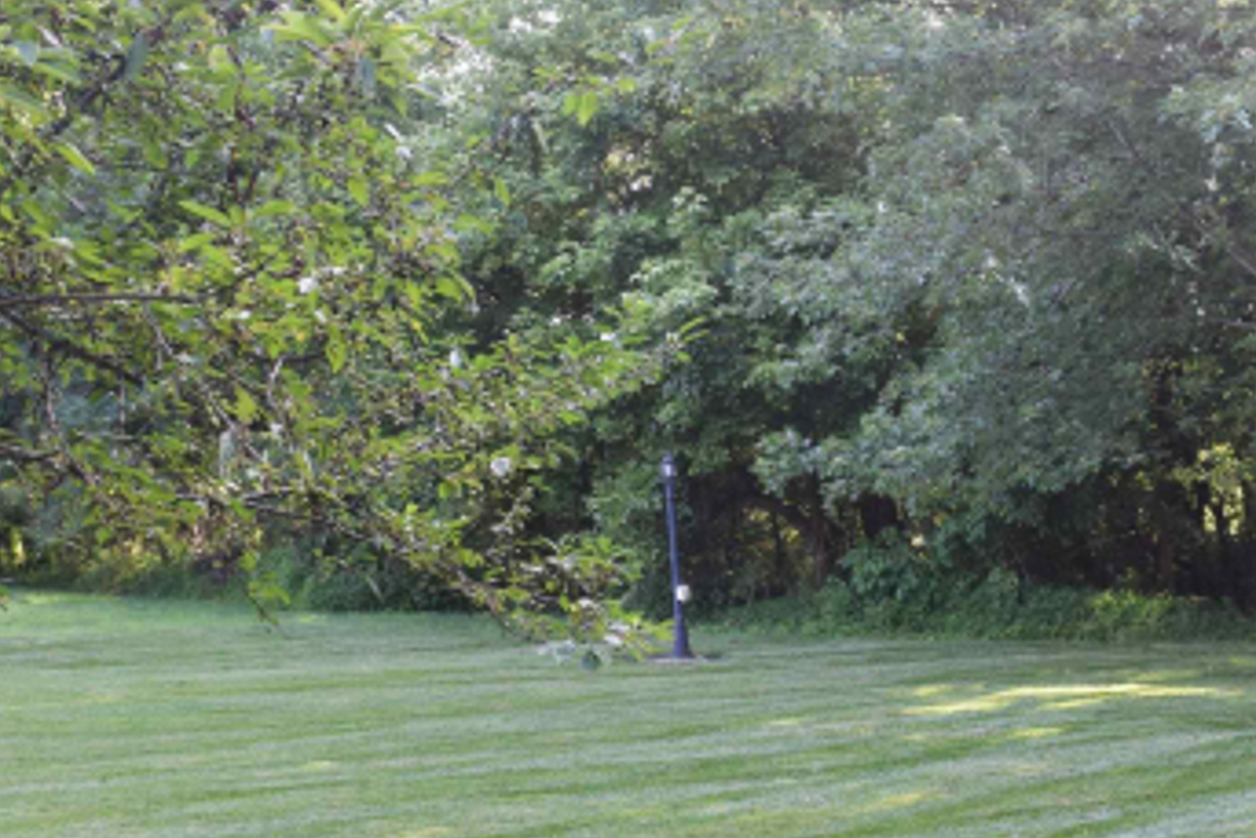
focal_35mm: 59
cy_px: 348
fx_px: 2059
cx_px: 872
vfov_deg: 23.0
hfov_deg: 33.5
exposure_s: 1/125
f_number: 5.6
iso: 400
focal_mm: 18
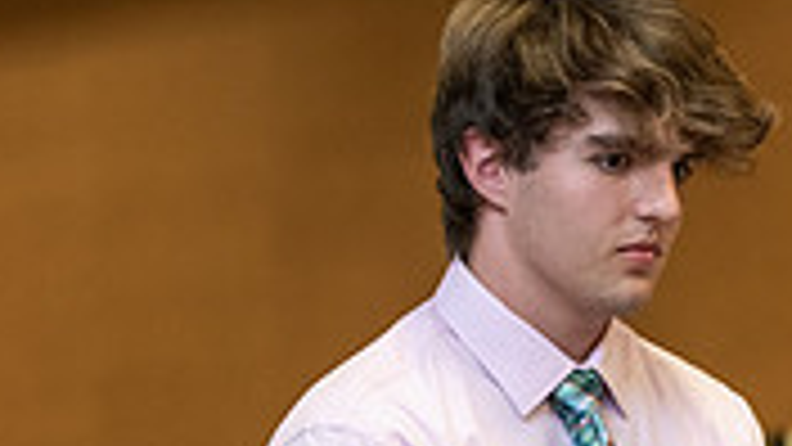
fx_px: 5670
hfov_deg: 7.9
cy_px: 701
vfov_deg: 4.5
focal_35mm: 270
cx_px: 806
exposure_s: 1/200
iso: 1600
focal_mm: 78
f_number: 2.8
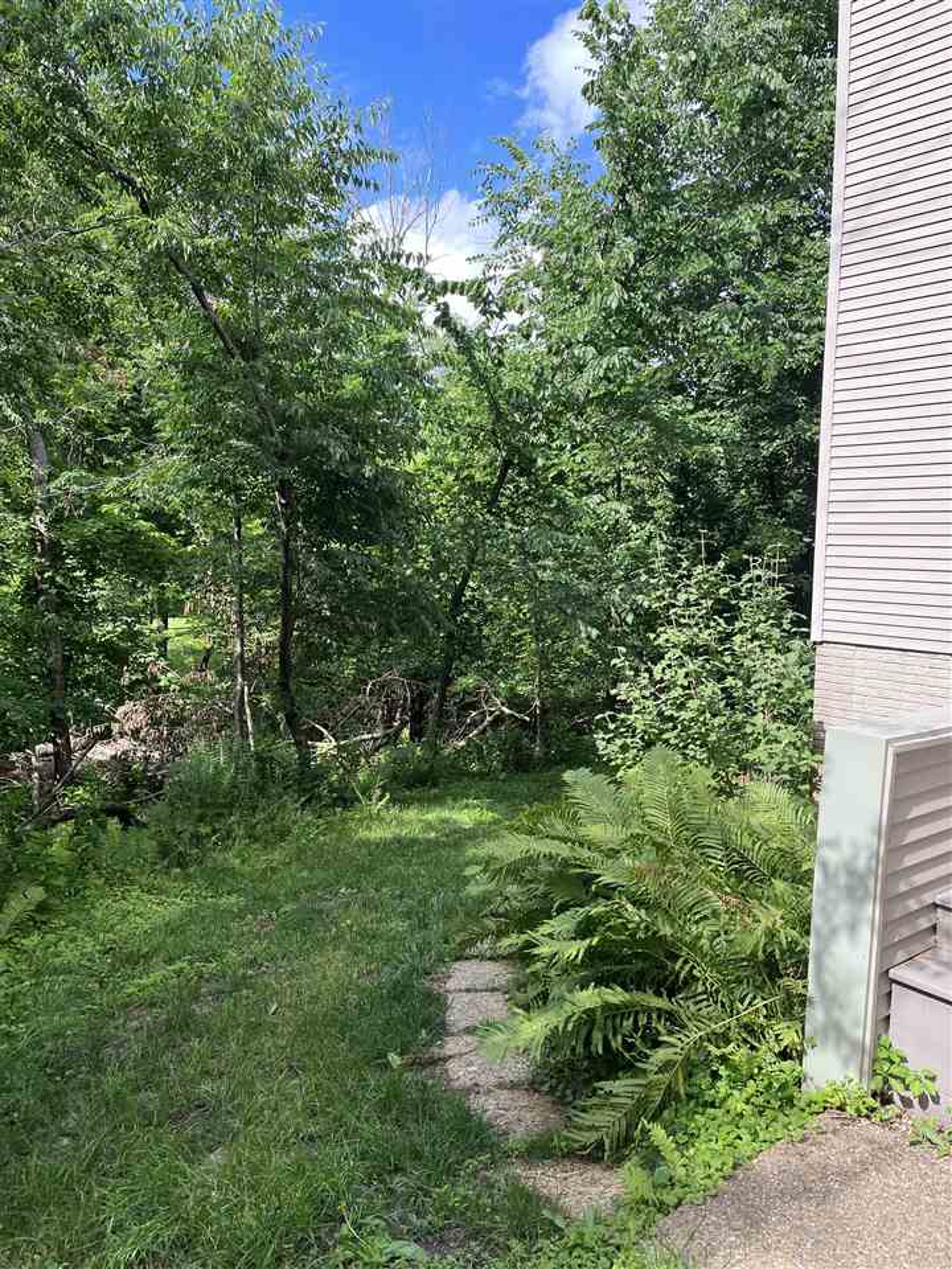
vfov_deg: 67.3
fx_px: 953
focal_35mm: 26
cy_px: 634
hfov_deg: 53.1
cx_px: 476
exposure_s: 1/608
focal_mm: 5.1
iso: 50
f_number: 1.6
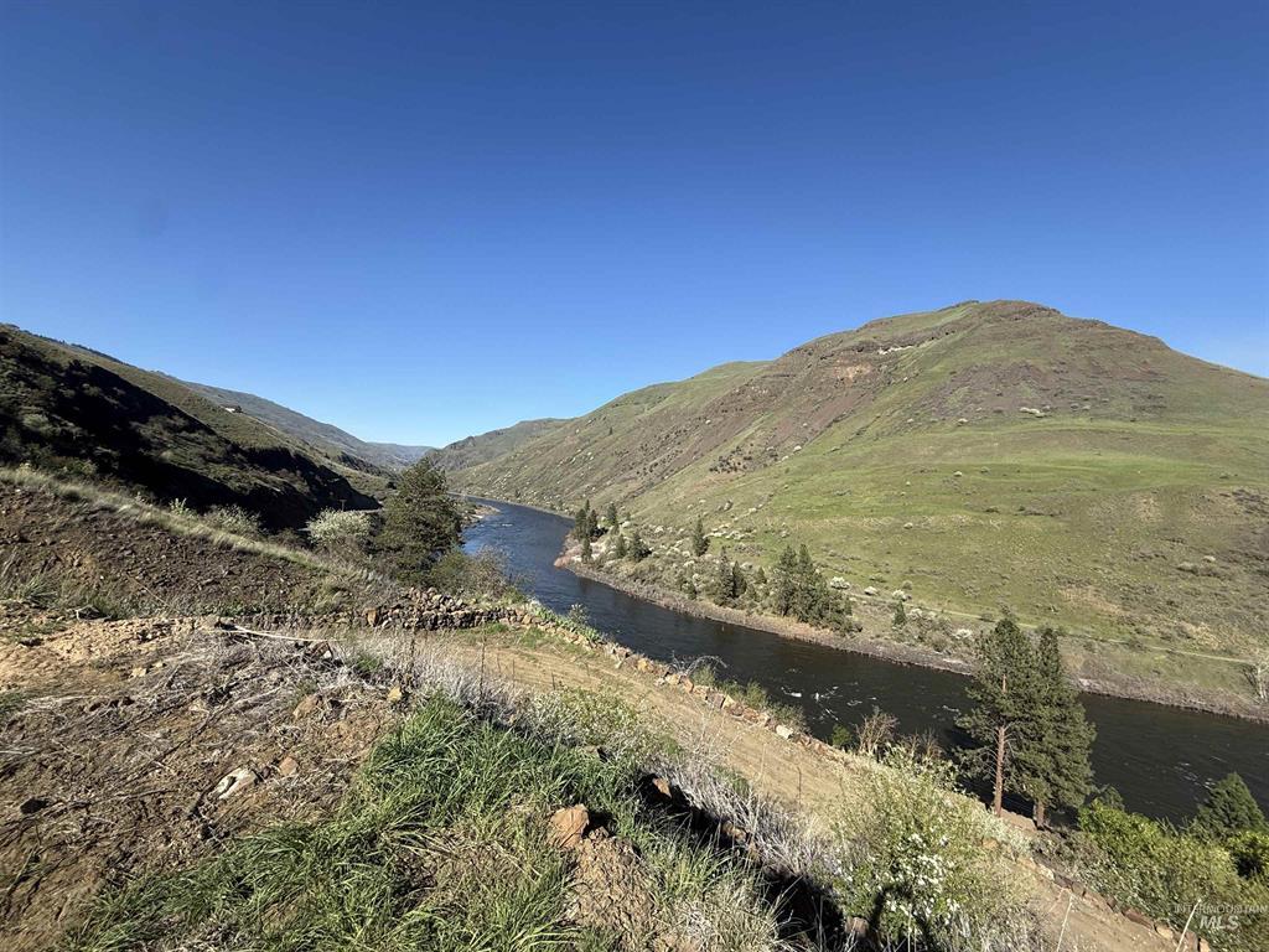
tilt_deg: +1.1
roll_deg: -2.6
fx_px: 513
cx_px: 634
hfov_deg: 102.1
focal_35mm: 14
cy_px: 476
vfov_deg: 85.7
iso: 50
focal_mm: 2.22
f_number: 2.2
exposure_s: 1/1745
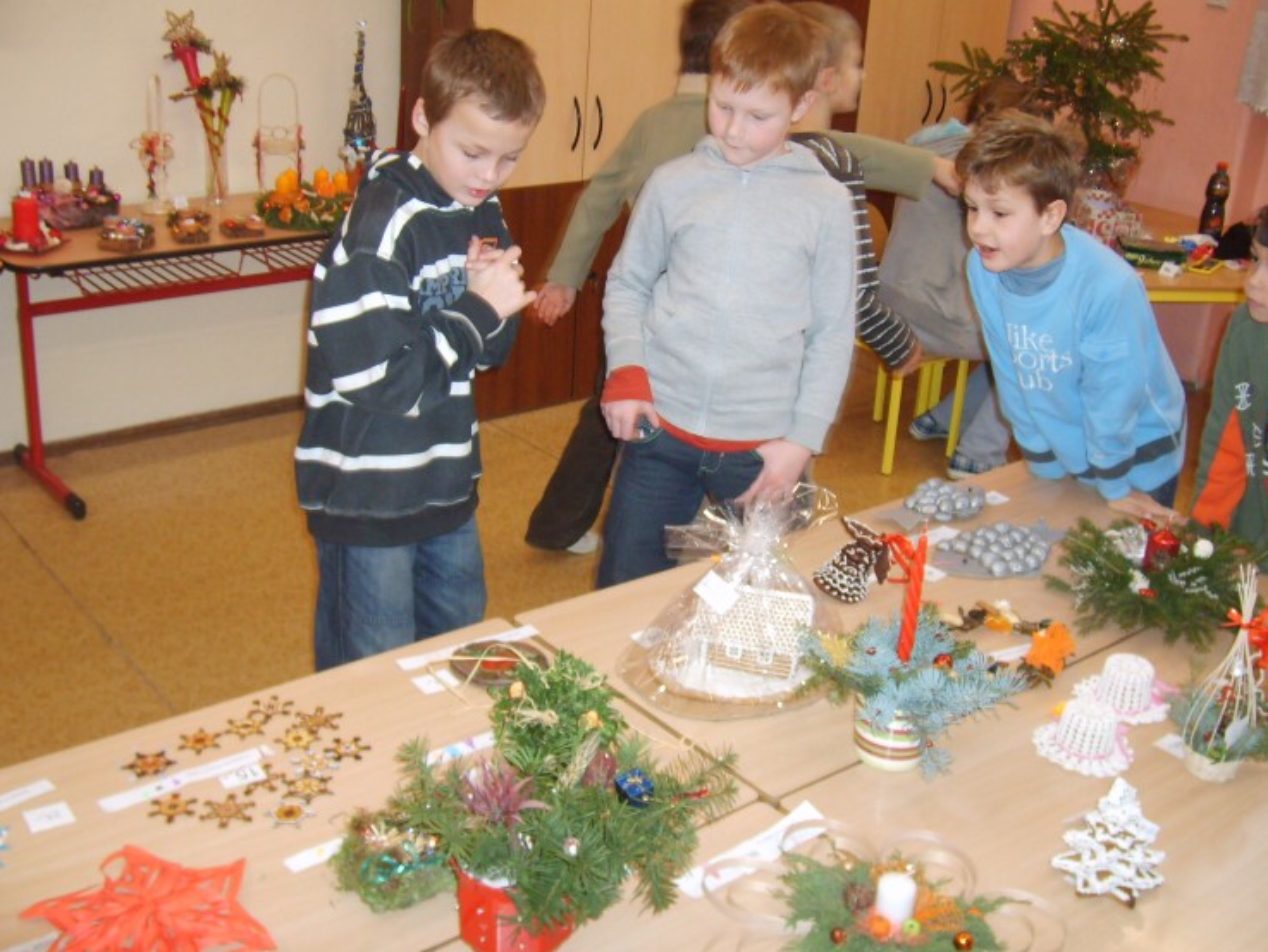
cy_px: 454
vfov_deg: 37.7
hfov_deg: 49.0
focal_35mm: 38
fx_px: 1392
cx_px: 654
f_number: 2.8
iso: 133
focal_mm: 5.8
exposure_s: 1/45
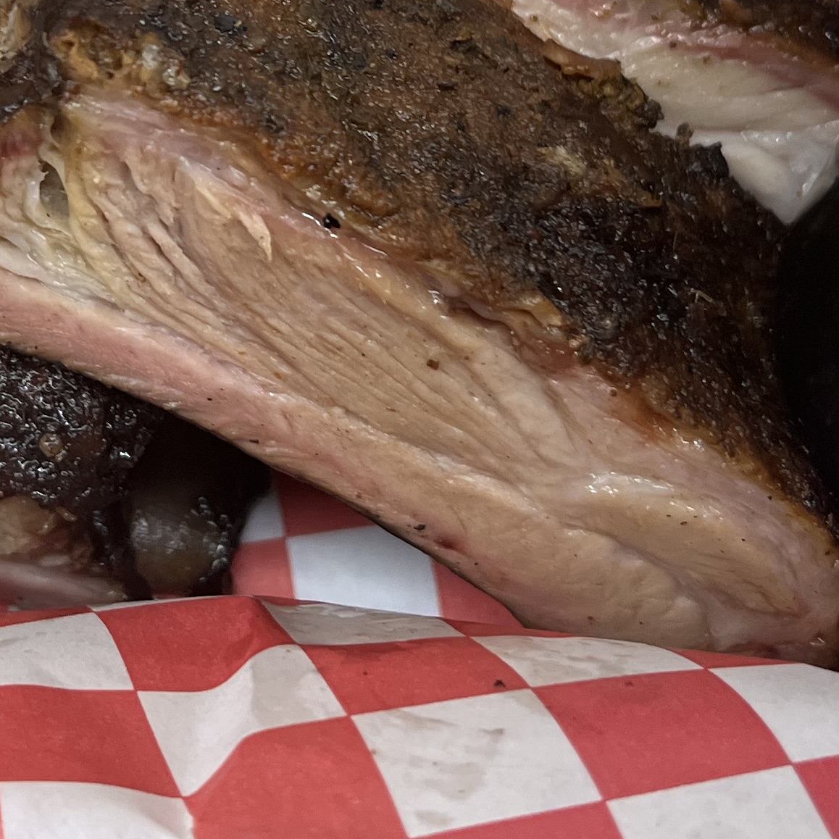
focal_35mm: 80
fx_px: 2194
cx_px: 220
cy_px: -14
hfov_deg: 21.5
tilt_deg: -51.7
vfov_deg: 20.9
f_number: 1.6
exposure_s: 1/60
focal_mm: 5.1
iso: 80
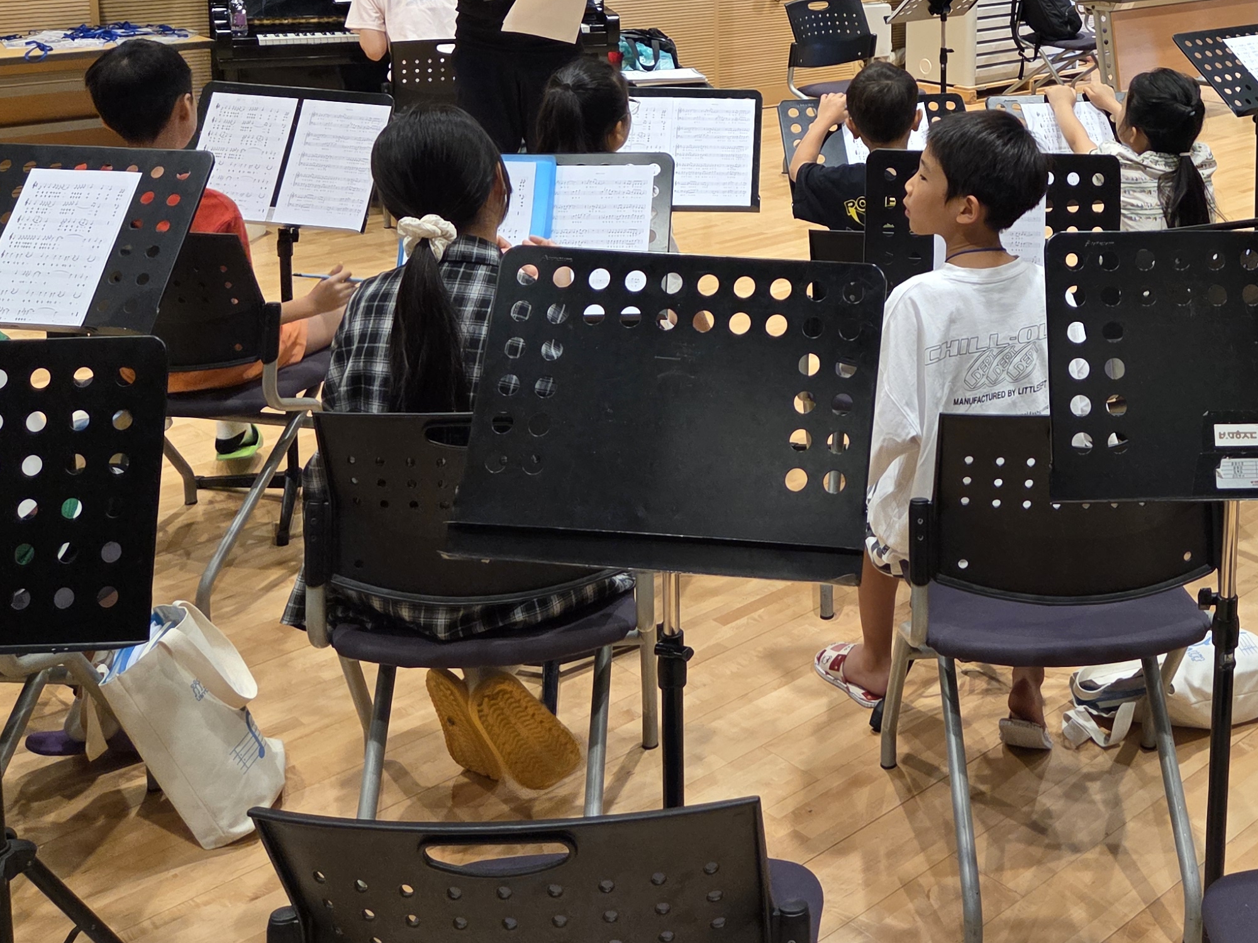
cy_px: 99
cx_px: 985
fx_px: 1672
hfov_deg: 39.8
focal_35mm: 46
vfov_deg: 30.2
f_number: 1.8
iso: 400
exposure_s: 1/120
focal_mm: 5.4
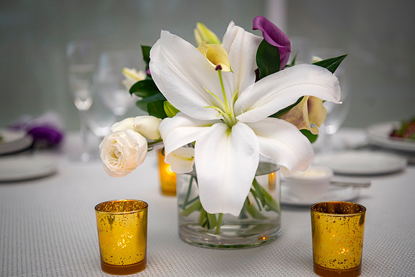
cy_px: 137
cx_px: 204
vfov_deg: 23.7
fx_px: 661
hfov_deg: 34.9
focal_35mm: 57
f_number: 2.8
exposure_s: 1/400
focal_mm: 55
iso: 800
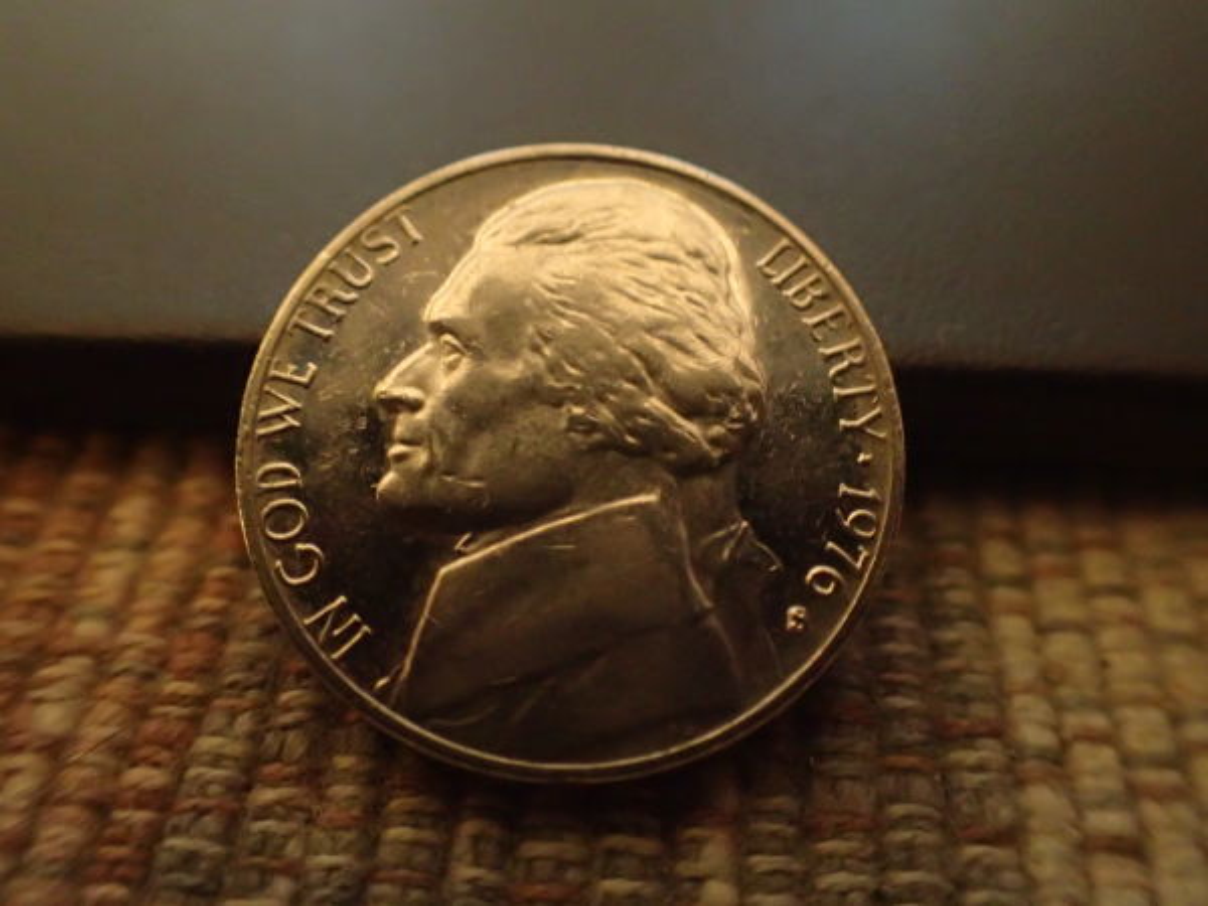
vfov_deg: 46.8
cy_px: 453
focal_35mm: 30
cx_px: 604
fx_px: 1047
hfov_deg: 60.0
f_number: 2.3
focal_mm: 5.5
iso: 1600
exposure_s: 1/15
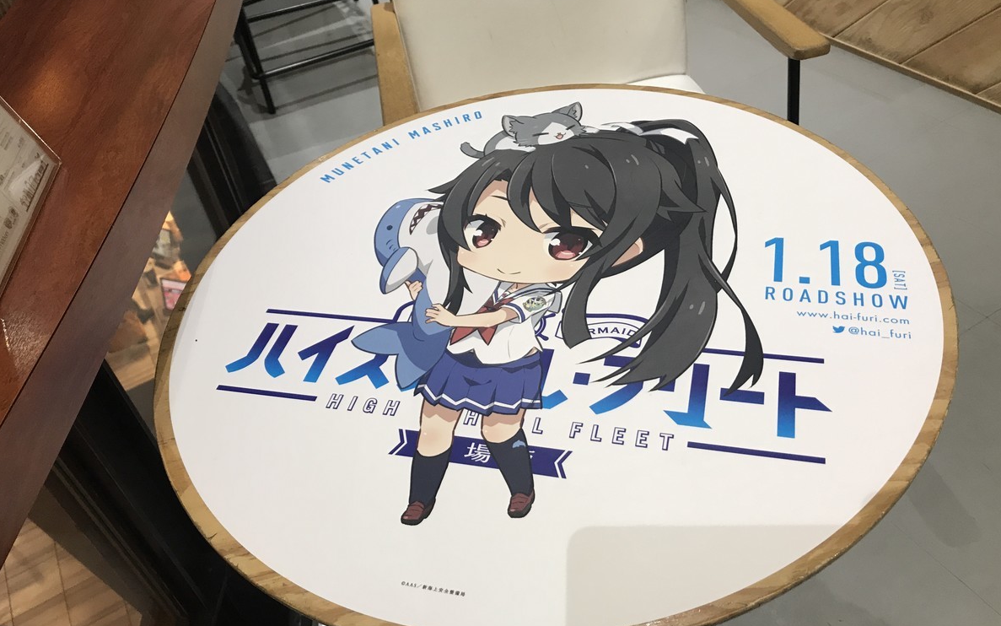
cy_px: 306
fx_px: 818
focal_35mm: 30
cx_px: 501
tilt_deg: -43.3
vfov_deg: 41.8
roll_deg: +11.1
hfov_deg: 62.9
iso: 40
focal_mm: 3.99
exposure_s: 1/20
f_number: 1.8
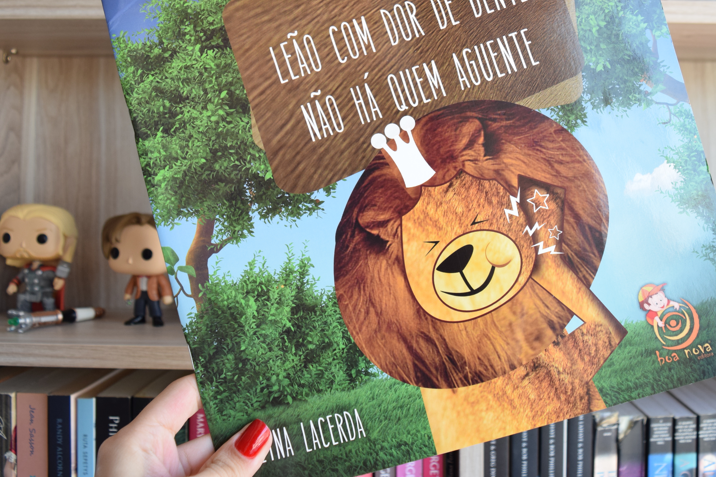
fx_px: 736
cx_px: 428
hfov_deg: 51.6
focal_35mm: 37
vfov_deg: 35.7
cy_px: 167
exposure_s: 1/125
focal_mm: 18
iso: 450
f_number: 5.6
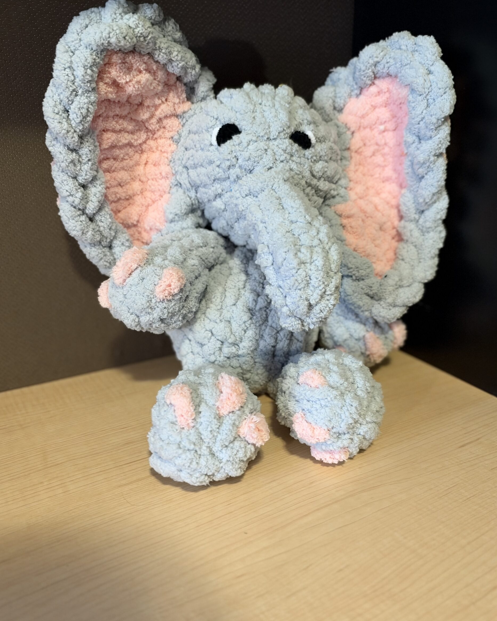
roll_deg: +1.1
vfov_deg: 60.4
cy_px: 327
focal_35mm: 29
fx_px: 533
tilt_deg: -19.0
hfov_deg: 50.0
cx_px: 252
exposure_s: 1/60
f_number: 1.48
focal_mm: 6.93
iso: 400
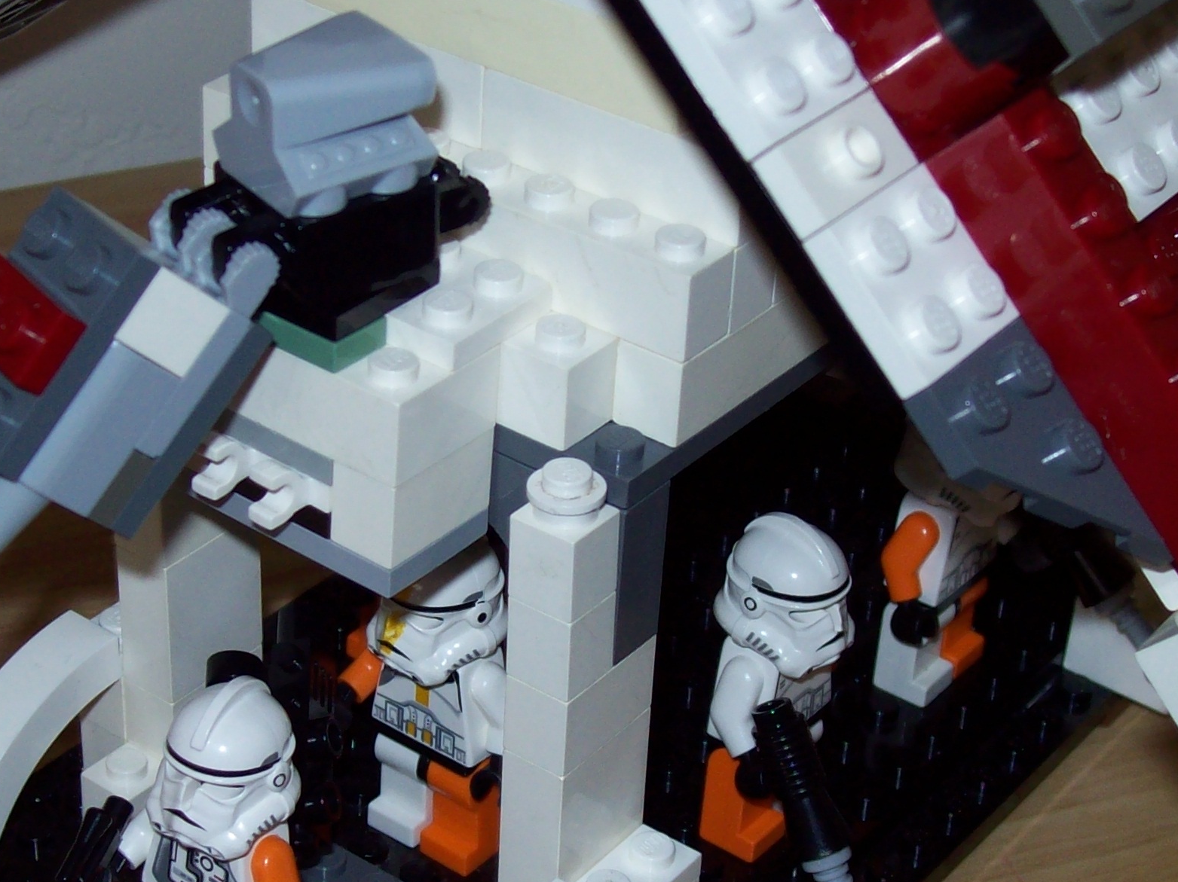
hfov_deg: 23.8
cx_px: 460
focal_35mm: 82
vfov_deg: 17.9
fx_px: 2789
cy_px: 569
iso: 80
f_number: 3
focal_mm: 7.6
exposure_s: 1/73.6
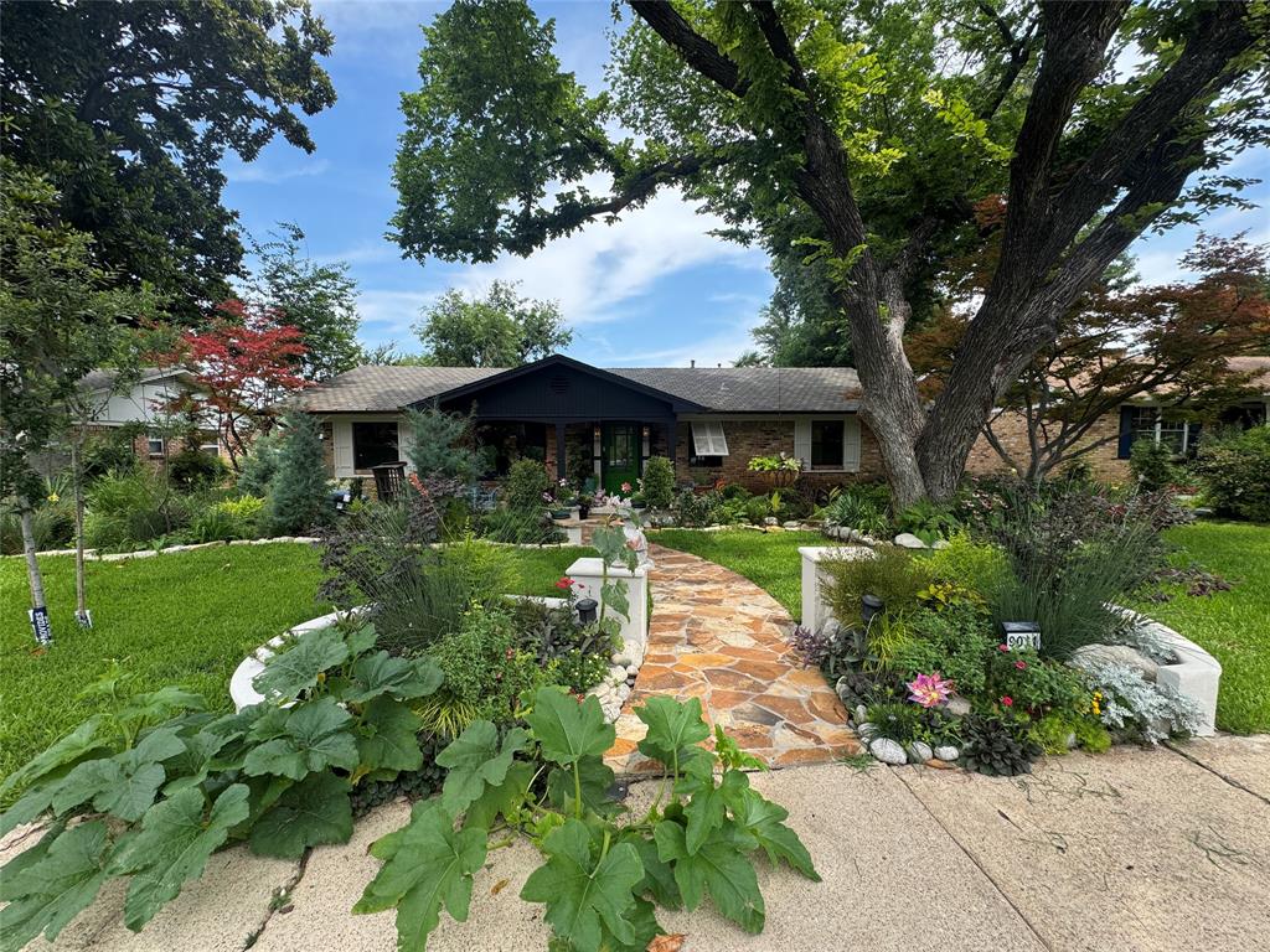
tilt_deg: -3.6
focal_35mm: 14
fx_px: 514
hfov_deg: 102.1
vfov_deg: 85.7
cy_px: 476
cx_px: 635
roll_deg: +1.5
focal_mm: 2.22
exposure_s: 1/652
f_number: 2.2
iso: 50
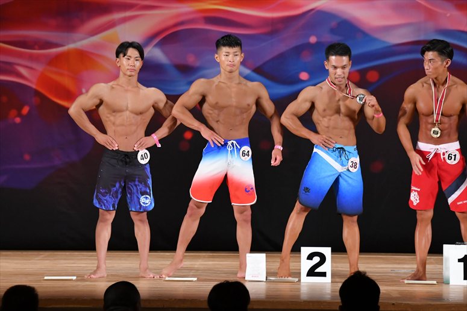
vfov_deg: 6.1
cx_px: 234
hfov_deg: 9.2
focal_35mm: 225
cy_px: 156
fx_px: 2917
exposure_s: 1/400
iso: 3200
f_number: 5.6
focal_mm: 150
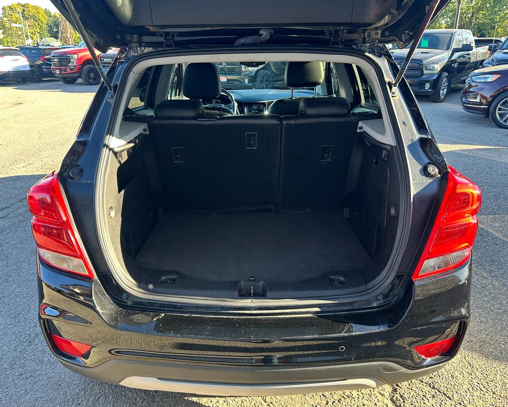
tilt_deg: -22.8
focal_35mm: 26
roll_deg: +0.2
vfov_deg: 54.9
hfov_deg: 66.0
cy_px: 210
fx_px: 391
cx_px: 246
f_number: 1.78
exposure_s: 1/172
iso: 80
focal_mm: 6.86
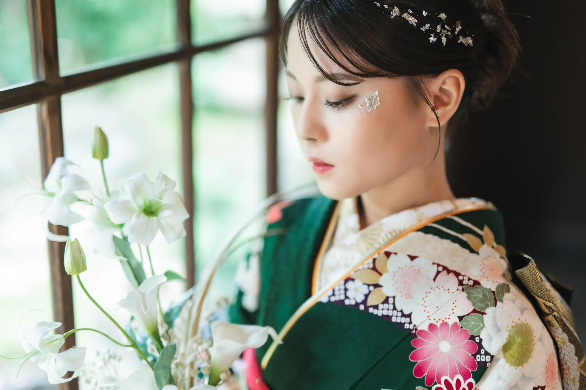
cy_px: 195
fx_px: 813
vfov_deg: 27.0
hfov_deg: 39.6
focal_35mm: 50
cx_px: 293
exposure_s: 1/125
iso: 400
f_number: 1.8
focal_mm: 50
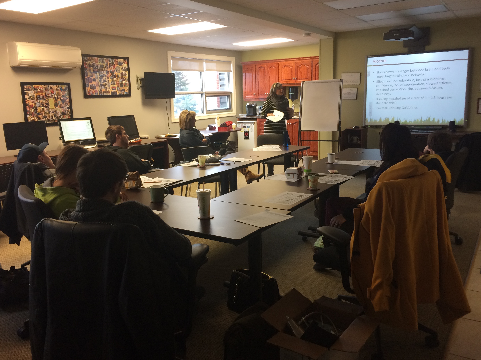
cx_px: 240
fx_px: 417
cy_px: 177
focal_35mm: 30
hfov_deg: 60.0
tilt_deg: -11.5
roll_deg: +2.3
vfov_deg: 46.8
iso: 100
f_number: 2.2
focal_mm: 4.15
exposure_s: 1/30
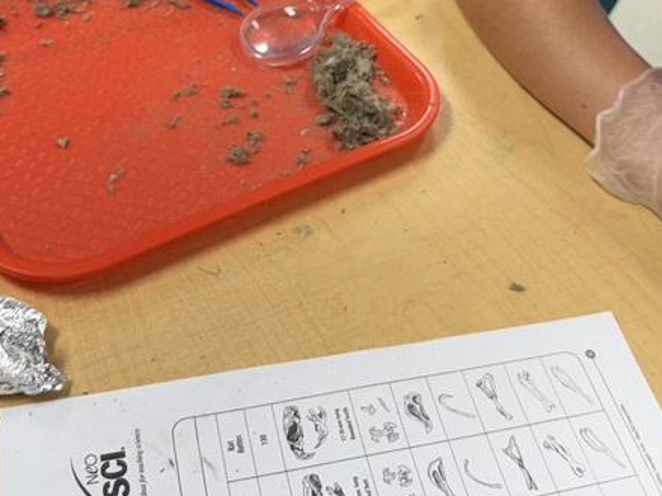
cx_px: 359
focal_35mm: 56
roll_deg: -6.1
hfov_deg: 34.3
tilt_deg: -35.0
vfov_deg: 24.7
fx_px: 1071
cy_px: -12
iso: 160
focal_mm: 6.76
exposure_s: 1/120
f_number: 1.78
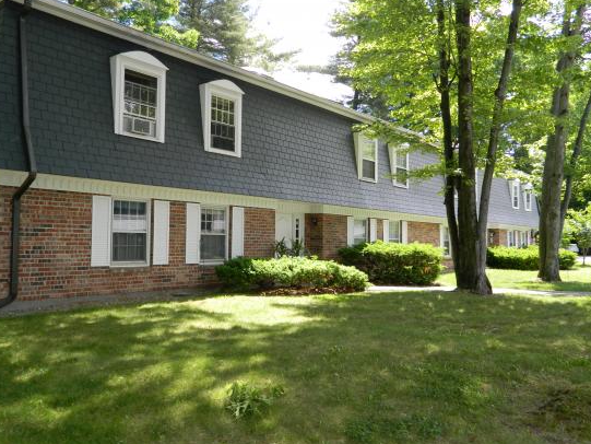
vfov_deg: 46.8
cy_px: 224
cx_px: 286
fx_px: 512
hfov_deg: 59.9
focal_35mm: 30
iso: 110
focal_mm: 5.1
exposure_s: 1/200
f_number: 3.2
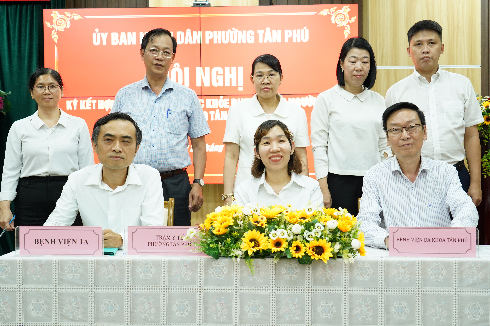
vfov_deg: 29.9
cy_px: 163
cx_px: 245
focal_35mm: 45
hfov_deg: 43.6
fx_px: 612
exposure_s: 1/100
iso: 4000
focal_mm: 45
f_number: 6.3
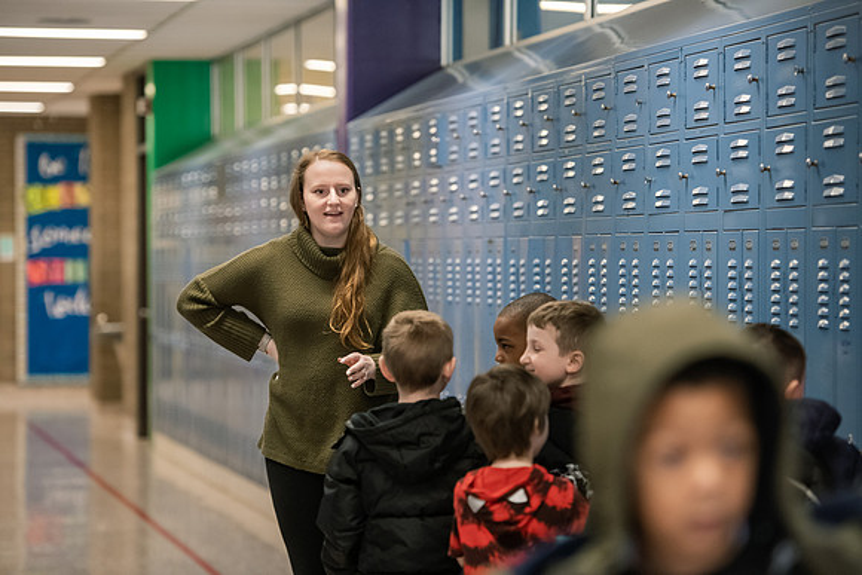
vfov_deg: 10.2
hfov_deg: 15.2
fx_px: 3233
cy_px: 288
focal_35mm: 135
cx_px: 431
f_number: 3.2
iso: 3200
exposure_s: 1/200
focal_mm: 135
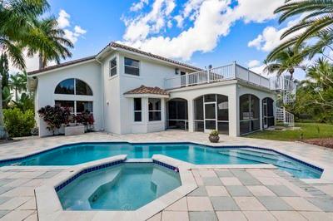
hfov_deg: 96.8
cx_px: 166
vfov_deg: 73.6
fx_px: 148
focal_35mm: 16
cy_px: 110
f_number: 8
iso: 200
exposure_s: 1/500
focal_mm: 16
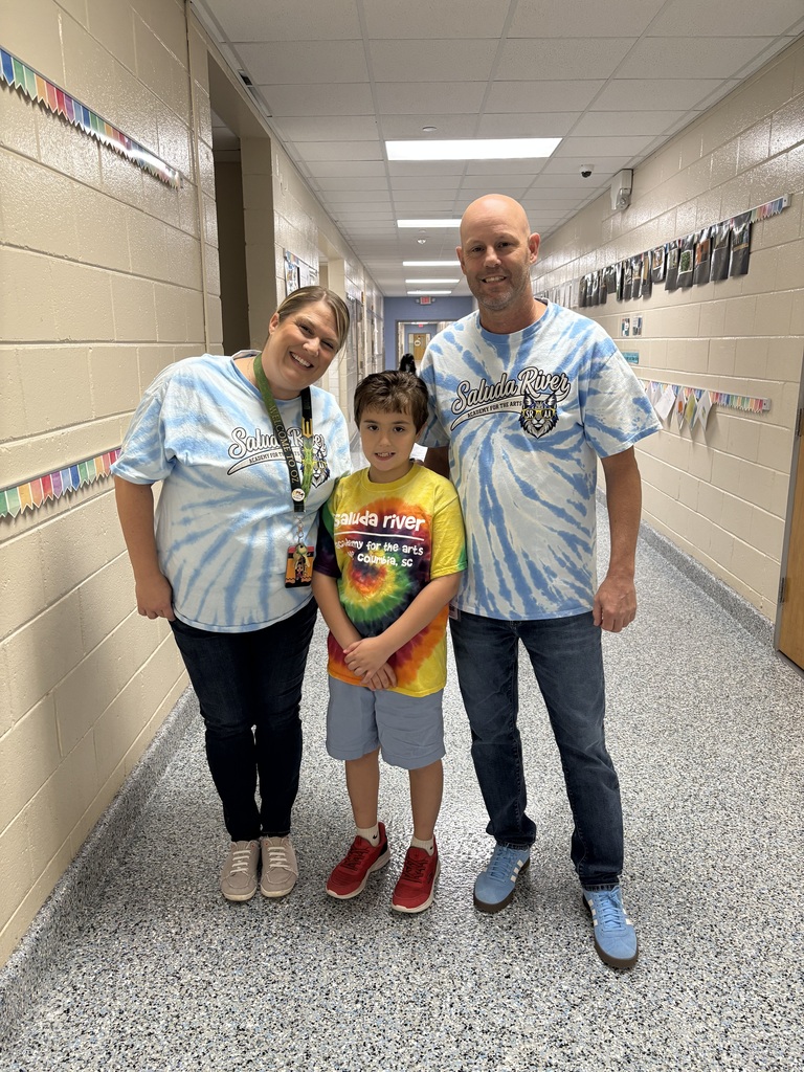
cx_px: 402
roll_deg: -0.3
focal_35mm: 26
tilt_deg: -13.1
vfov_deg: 67.3
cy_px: 536
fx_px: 805
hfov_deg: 53.1
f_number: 1.6
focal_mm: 5.96
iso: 200
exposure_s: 1/60
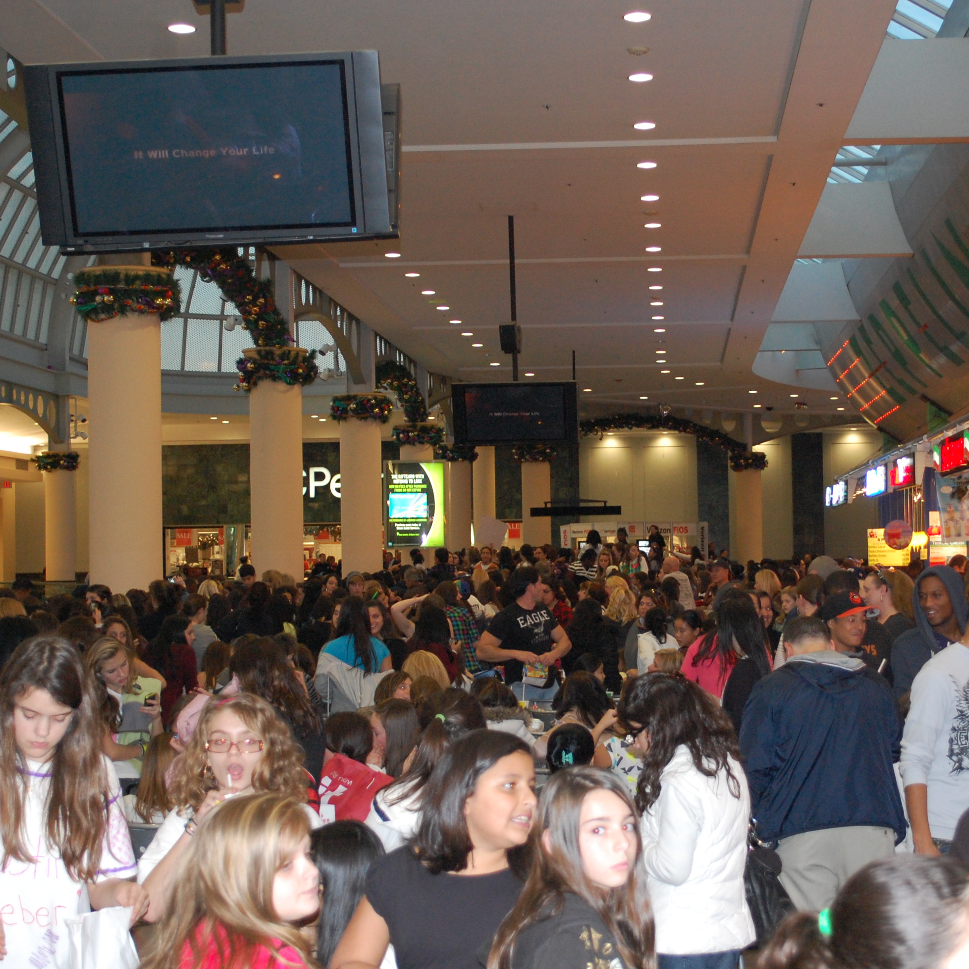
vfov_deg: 26.1
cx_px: 578
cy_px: 485
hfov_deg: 26.1
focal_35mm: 66
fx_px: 2090
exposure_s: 1/60
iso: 1100
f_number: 5
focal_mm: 34
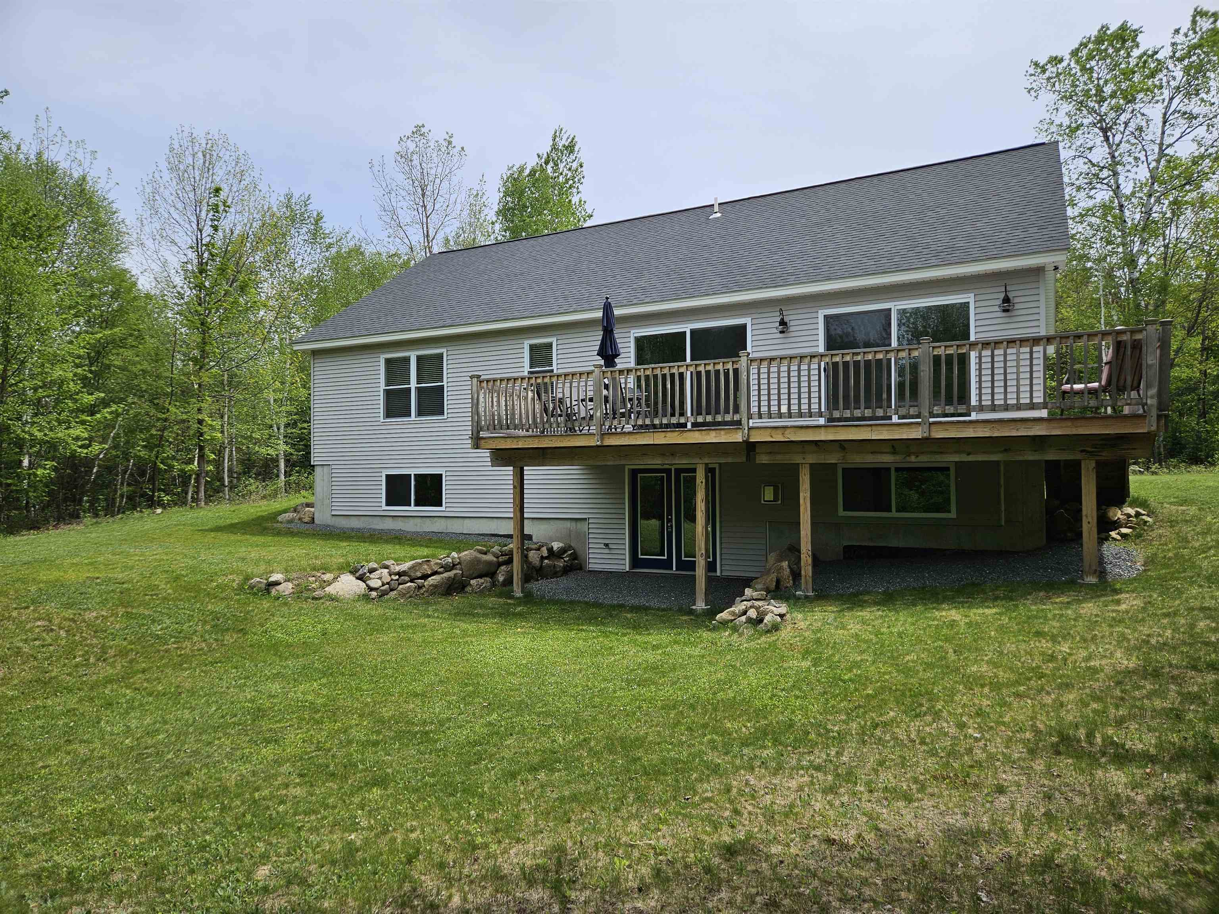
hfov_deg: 73.9
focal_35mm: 23
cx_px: 610
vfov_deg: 58.9
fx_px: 810
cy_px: 457
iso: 25
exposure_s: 1/1879
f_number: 1.8
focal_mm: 5.4
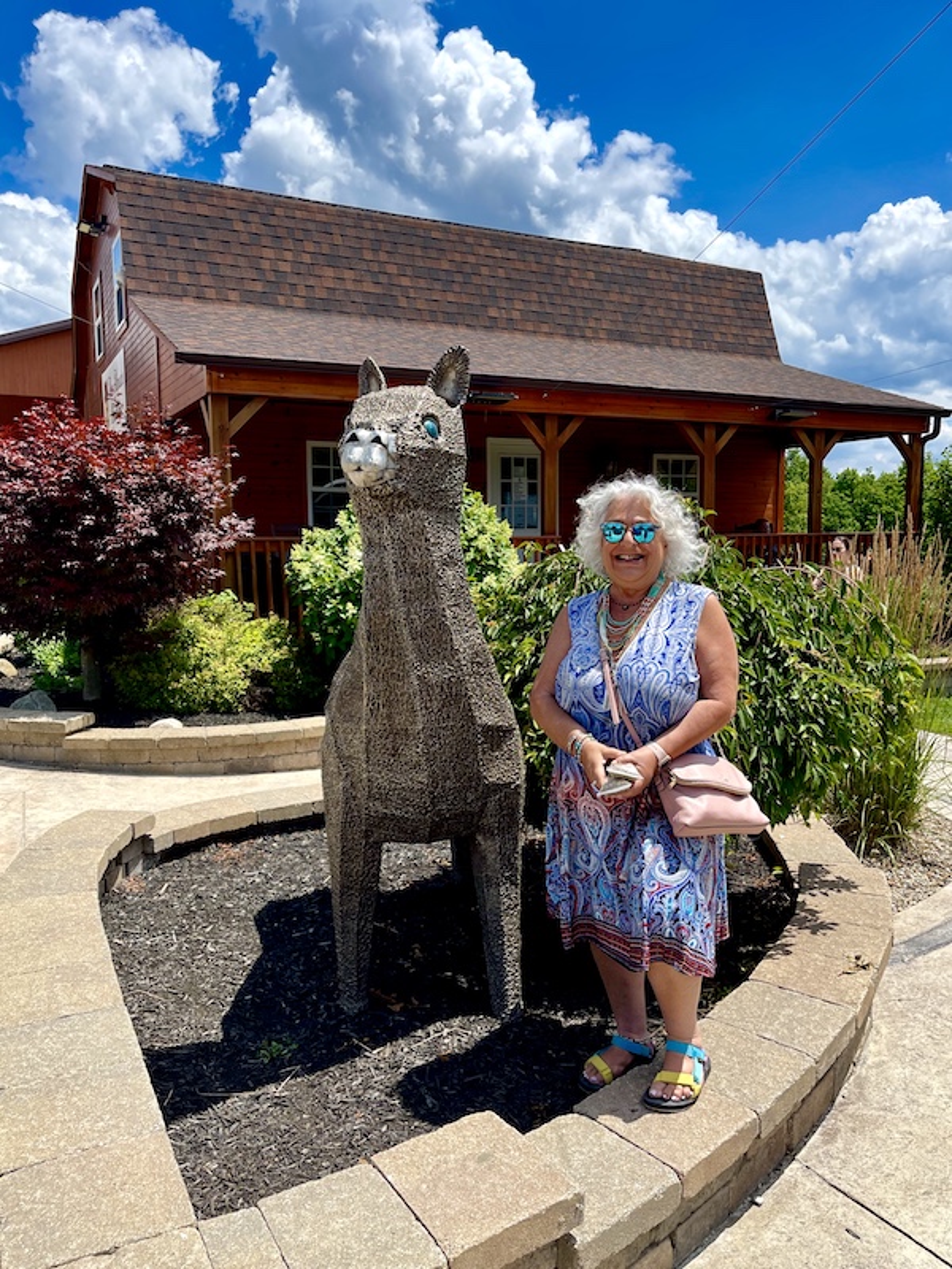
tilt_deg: -7.6
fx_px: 917
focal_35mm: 25
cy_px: 634
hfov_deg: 54.9
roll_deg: +0.1
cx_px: 476
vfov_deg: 69.4
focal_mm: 5.1
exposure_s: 1/2597
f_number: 1.6
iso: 32
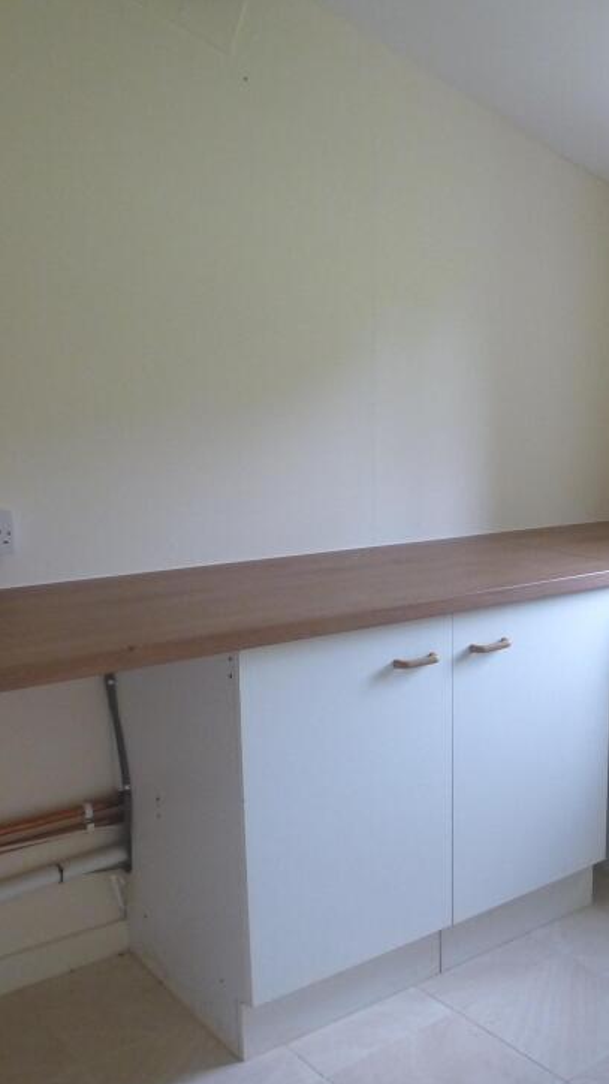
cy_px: 570
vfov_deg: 54.0
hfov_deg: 30.3
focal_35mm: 37
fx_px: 1063
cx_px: 573
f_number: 3.3
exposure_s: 1/60
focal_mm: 4.3
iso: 320
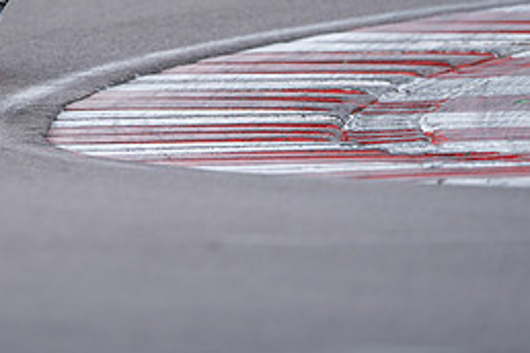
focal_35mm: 1351
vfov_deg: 1.0
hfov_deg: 1.5
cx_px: 11
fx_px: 19888
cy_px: -36
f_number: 4.5
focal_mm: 600
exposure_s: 1/400
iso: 250
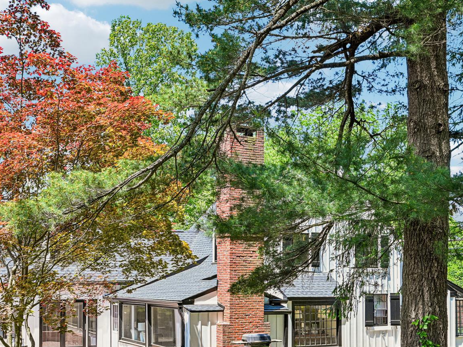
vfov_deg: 32.9
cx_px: 165
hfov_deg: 43.4
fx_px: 575
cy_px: 264
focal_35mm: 43
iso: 800
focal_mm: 25
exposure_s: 1/400
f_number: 8
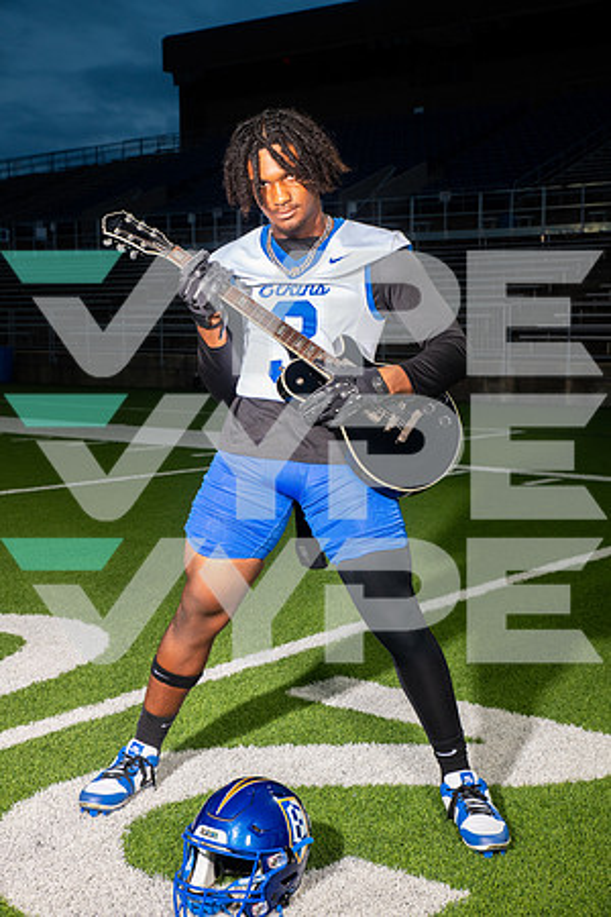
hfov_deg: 28.1
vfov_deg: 41.1
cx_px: 306
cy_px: 458
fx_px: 1222
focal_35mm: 48
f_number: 7.1
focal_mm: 48
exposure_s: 1/320
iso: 800
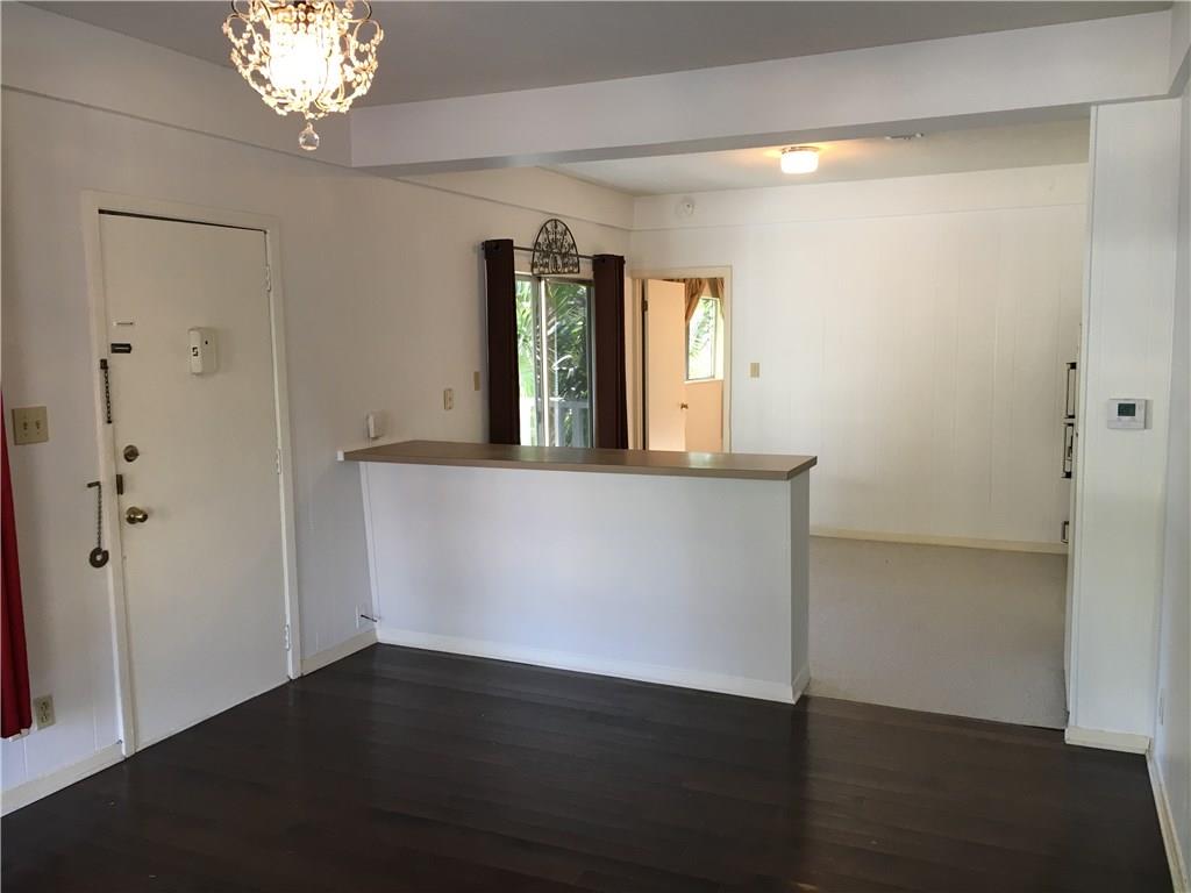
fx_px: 998
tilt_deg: -6.8
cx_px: 596
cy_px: 446
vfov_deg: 48.2
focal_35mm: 29
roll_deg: +0.2
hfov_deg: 61.7
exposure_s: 1/30
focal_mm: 4.15
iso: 64
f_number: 2.2
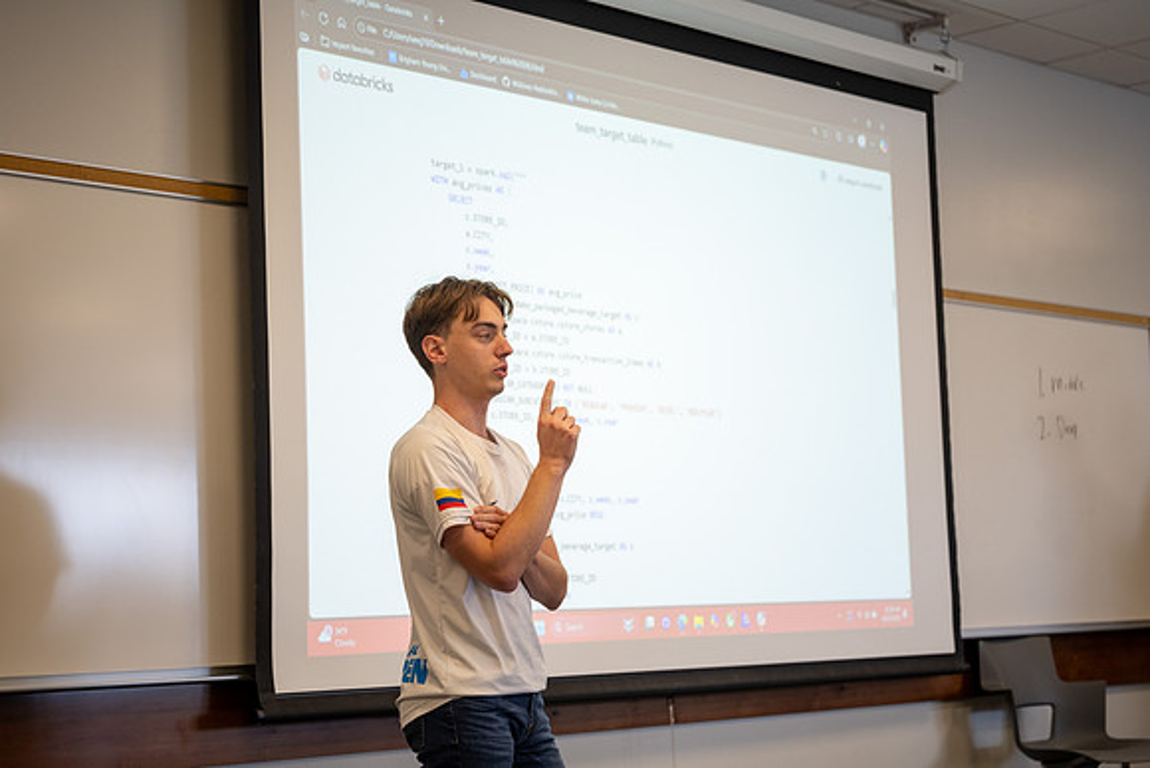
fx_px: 2109
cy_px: 384
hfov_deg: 30.5
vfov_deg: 20.6
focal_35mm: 66
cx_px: 575
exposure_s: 1/200
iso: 800
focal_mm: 66
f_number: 2.8
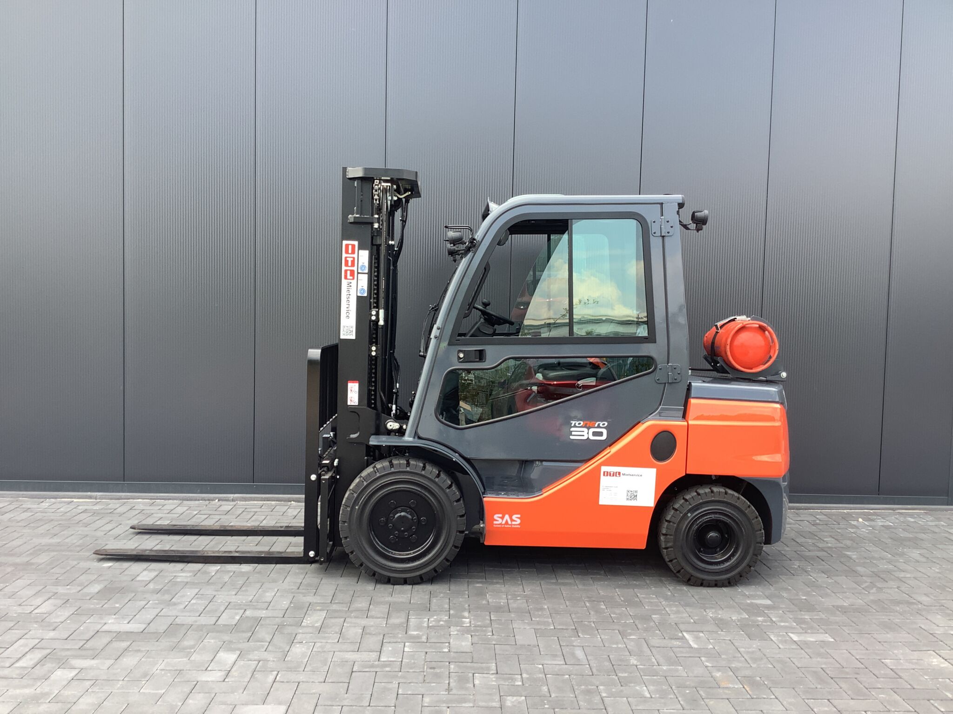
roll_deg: -0.3
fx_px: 853
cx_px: 476
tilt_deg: -1.5
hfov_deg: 58.4
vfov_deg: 45.4
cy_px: 357
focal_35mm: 31
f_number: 2.4
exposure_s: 1/150
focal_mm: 3.3
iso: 25
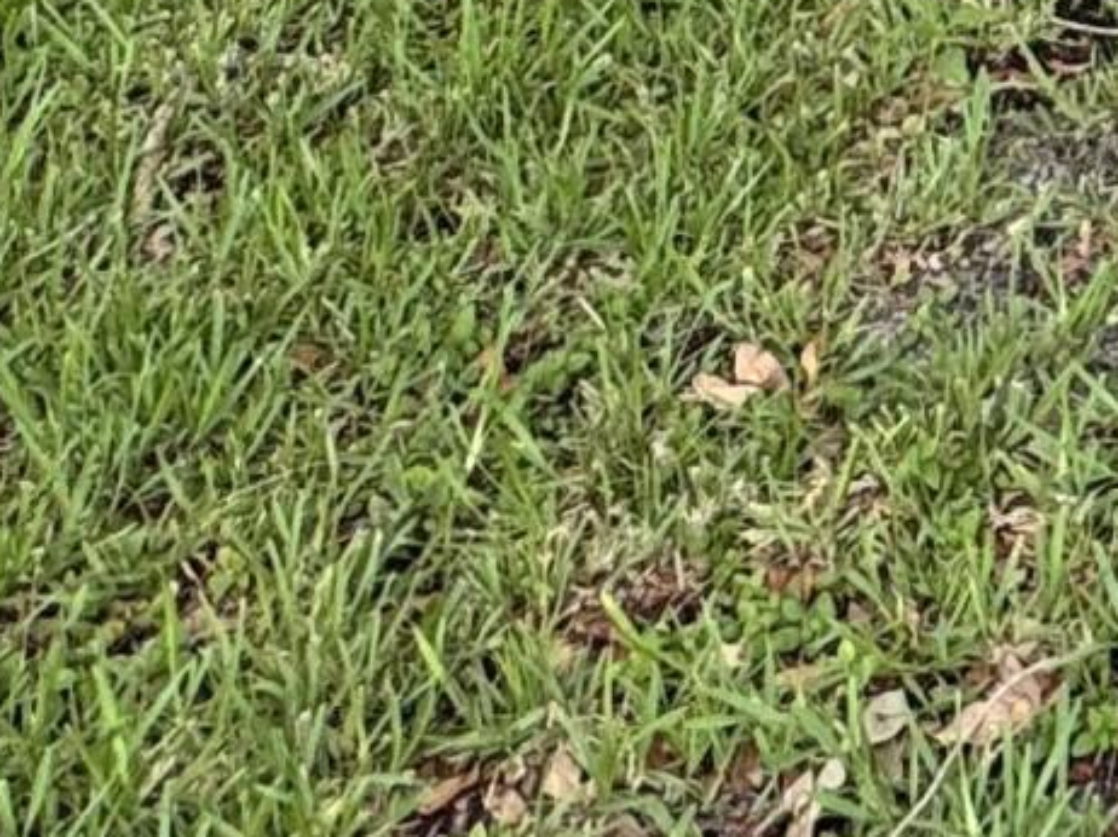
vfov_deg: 12.8
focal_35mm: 91
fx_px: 2938
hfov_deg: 19.2
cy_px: -1108
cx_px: 1621
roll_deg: +0.0
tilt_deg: -6.6
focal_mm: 2.22
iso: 40
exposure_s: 1/139
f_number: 2.2
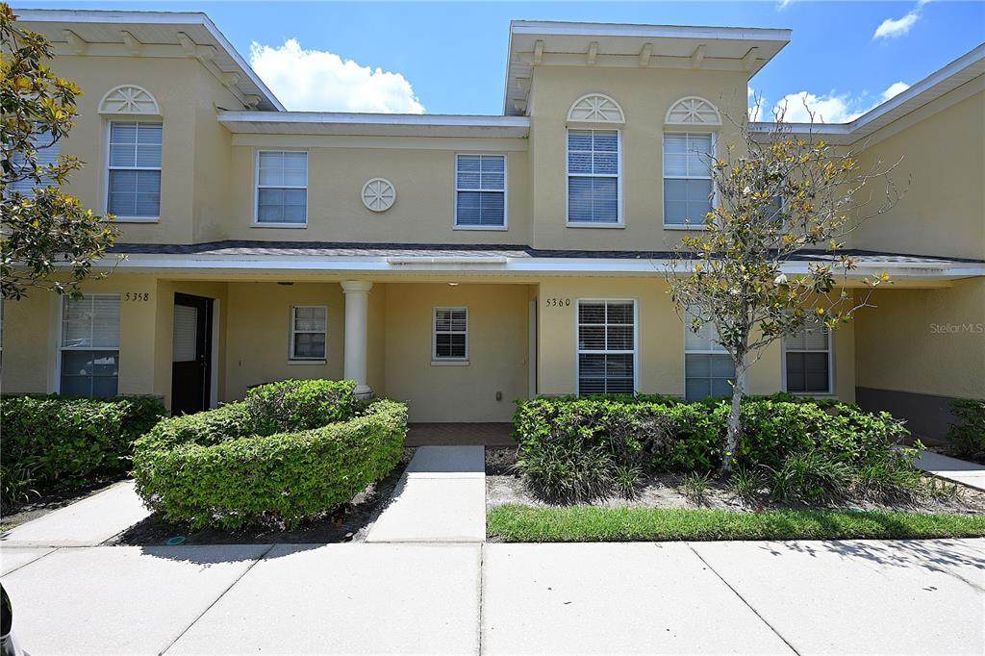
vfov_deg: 81.2
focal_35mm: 14
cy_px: 328
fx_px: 383
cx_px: 492
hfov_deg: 104.3
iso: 100
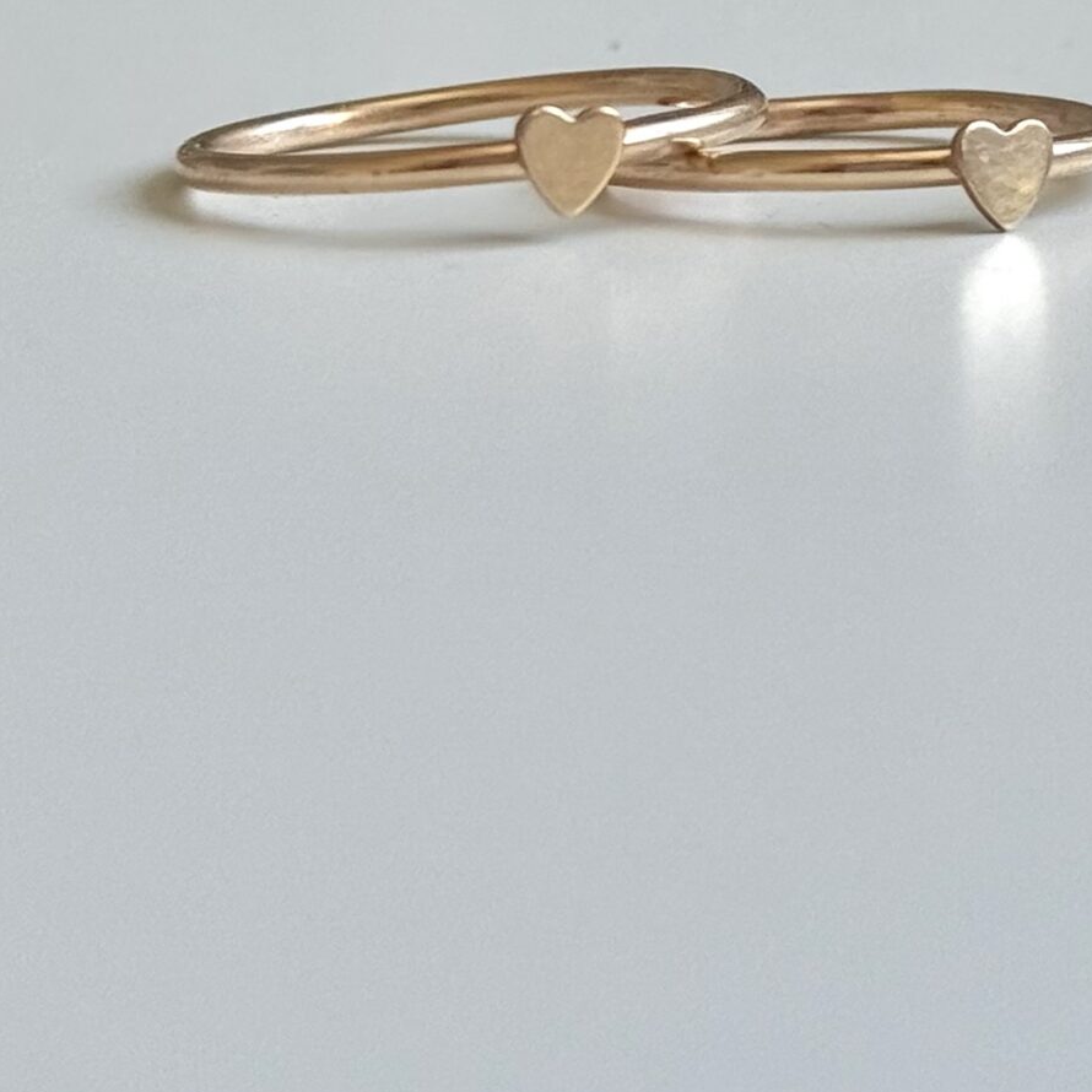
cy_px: 108
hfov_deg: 14.3
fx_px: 4354
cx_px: 704
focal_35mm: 122
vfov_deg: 14.2
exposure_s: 1/254
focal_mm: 6.76
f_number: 1.78
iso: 64
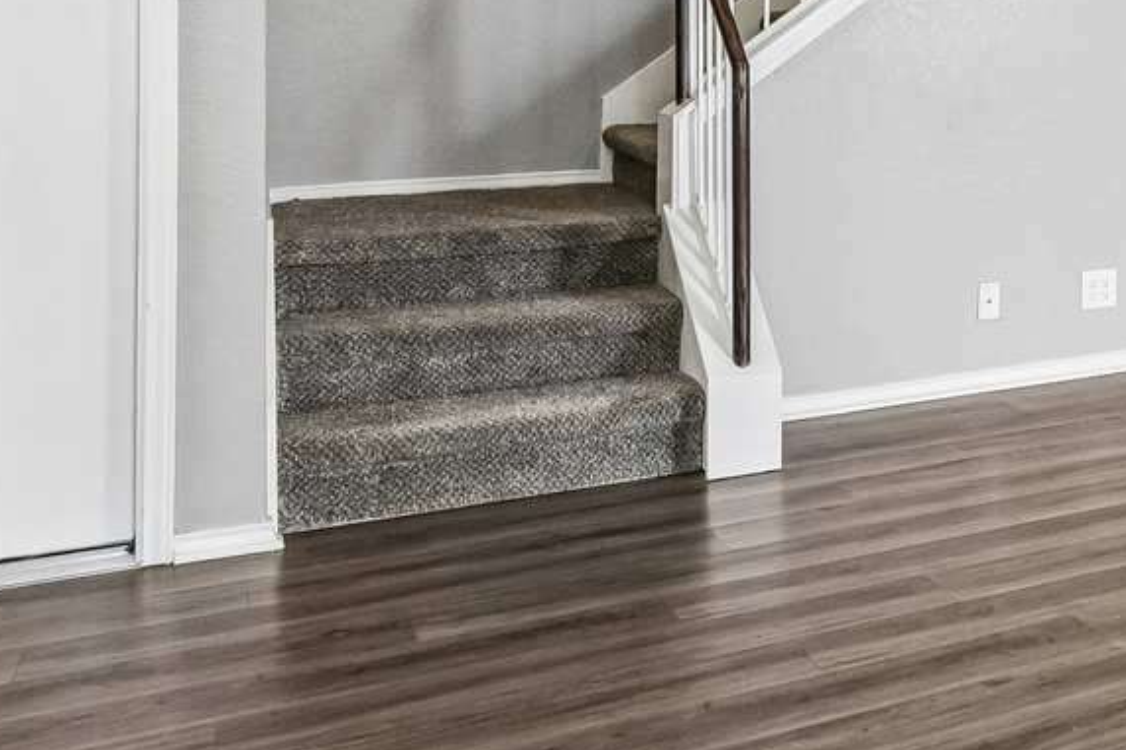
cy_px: 12
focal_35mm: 51
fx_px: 1595
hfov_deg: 33.2
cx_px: 1282
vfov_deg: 25.3
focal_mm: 18
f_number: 8
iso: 2500
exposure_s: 1/20
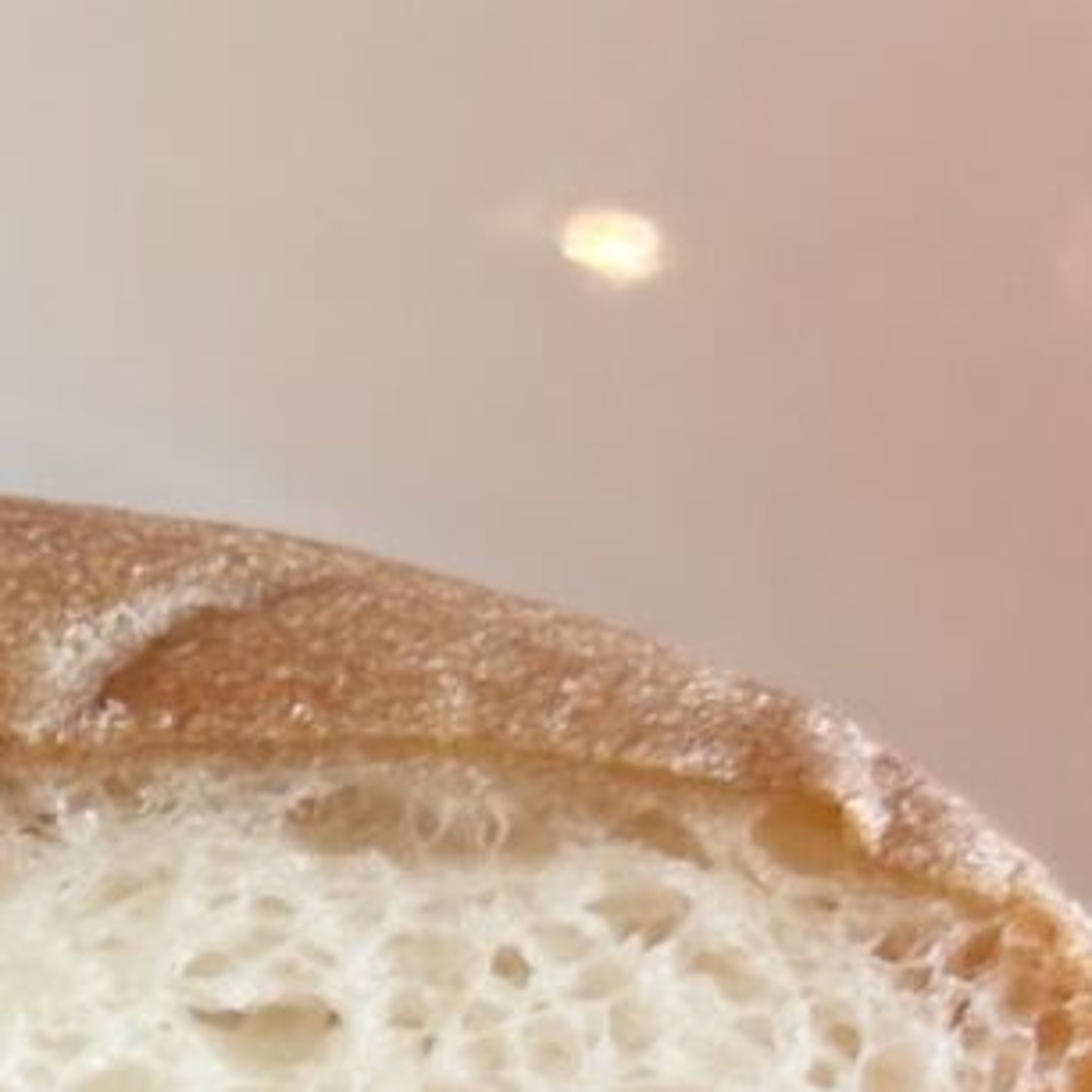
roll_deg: -2.3
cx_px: -971
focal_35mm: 180
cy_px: 1192
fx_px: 6424
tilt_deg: -33.6
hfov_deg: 9.2
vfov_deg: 9.6
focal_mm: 5.96
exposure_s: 1/60
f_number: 1.6
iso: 125
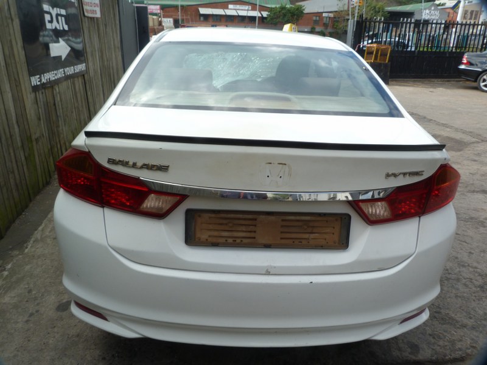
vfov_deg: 54.9
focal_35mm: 25
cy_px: 182
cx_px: 244
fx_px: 352
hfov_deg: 69.4
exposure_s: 1/160
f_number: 4
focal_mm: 4.5
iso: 80
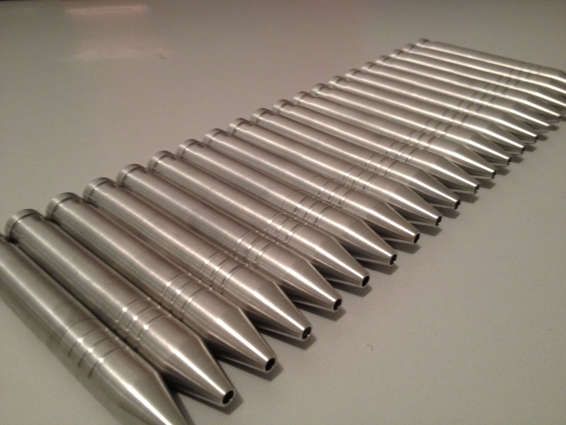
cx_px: 283
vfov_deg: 40.7
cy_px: 212
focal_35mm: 35
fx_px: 572
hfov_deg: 52.6
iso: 125
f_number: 2.4
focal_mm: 4.28
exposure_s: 1/20
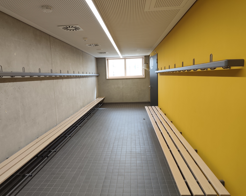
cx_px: 119
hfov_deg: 70.3
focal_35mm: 24
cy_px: 98
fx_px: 175
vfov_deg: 58.8
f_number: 1.65
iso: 400
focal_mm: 6.19
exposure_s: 1/100
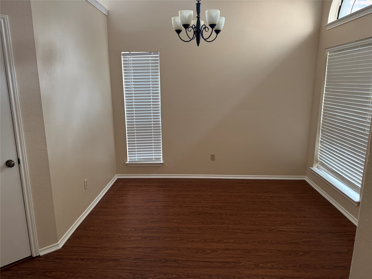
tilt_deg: -12.9
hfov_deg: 71.6
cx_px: 186
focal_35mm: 24
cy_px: 140
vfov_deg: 56.8
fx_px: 258
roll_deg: +0.8
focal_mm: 6.76
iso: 400
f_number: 1.78
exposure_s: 1/60
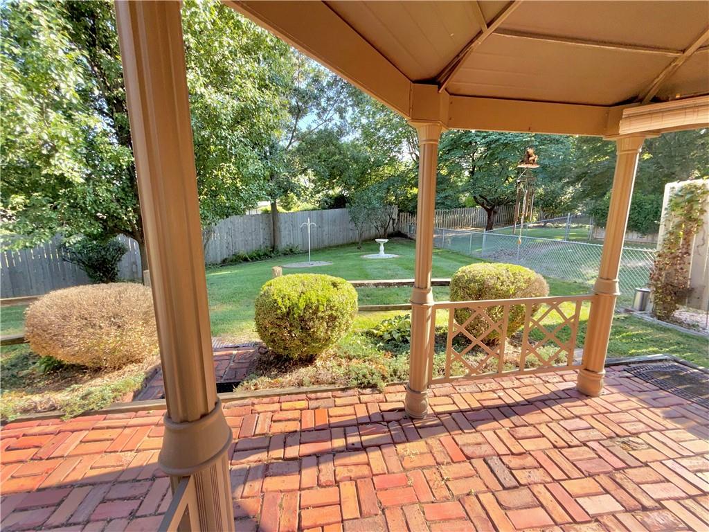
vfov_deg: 85.7
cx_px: 354
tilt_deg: -9.8
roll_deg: -0.6
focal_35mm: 14
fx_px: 287
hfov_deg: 102.1
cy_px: 266
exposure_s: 1/135
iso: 16
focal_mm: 2.22
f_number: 2.2
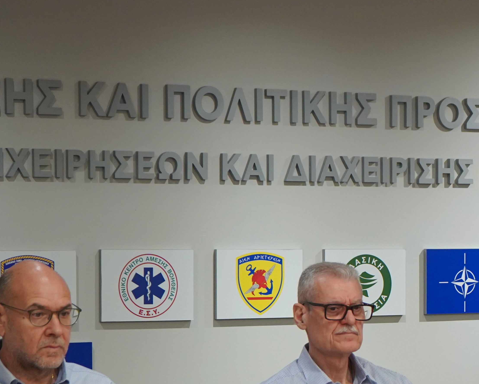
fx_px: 1957
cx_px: 519
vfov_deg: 11.1
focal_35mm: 138
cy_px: 350
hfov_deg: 13.7
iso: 2500
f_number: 5
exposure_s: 1/160
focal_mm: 54
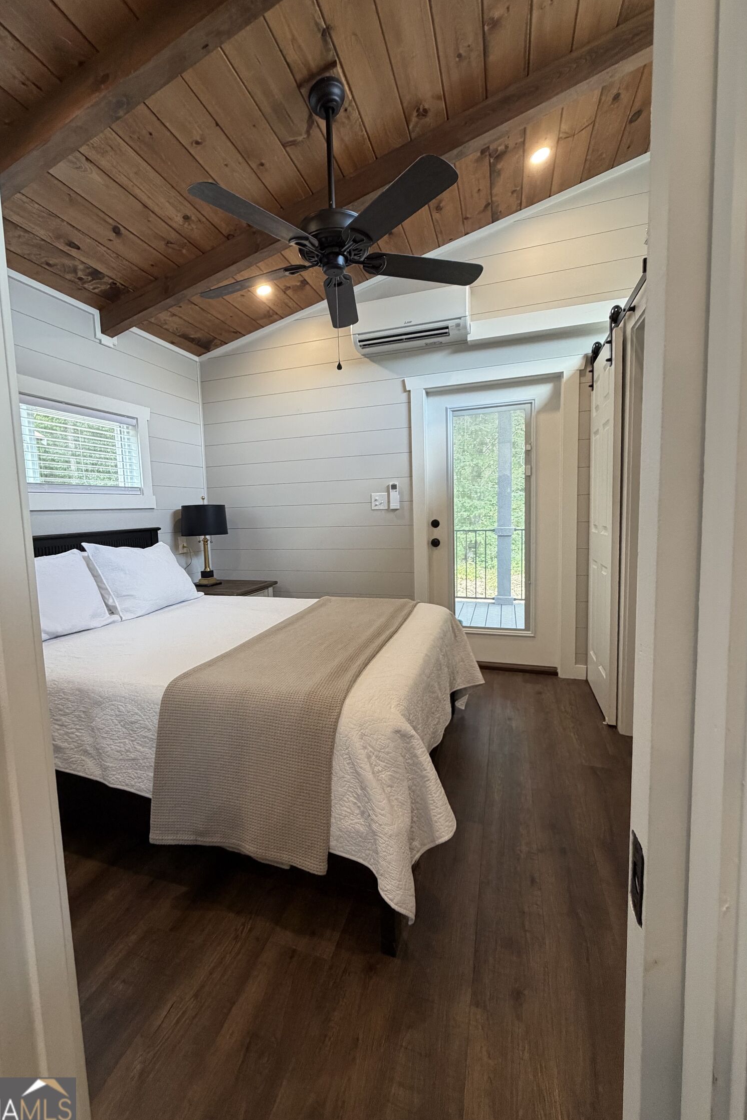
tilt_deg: -5.9
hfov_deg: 77.1
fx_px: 467
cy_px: 558
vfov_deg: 100.4
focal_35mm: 15
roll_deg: +1.8
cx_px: 336
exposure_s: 1/120
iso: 320
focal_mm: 2.22
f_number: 2.2
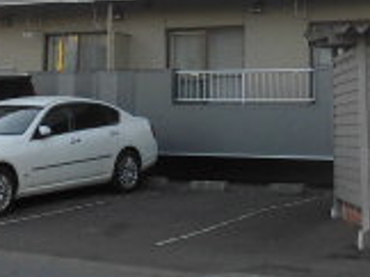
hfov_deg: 20.7
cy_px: -128
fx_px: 1014
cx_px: 151
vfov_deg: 14.5
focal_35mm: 95
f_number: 3.1
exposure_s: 1/125
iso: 100
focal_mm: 4.3
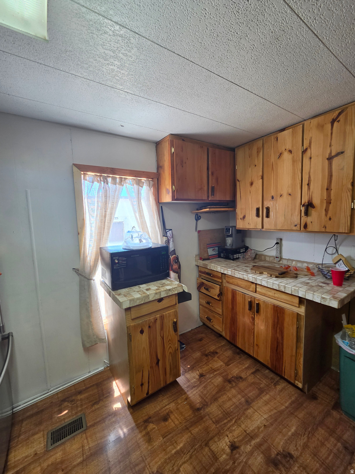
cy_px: 237
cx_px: 178
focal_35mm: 13
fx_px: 178
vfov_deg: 106.2
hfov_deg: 89.9
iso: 160
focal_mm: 2.2
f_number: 2.2
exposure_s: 1/120
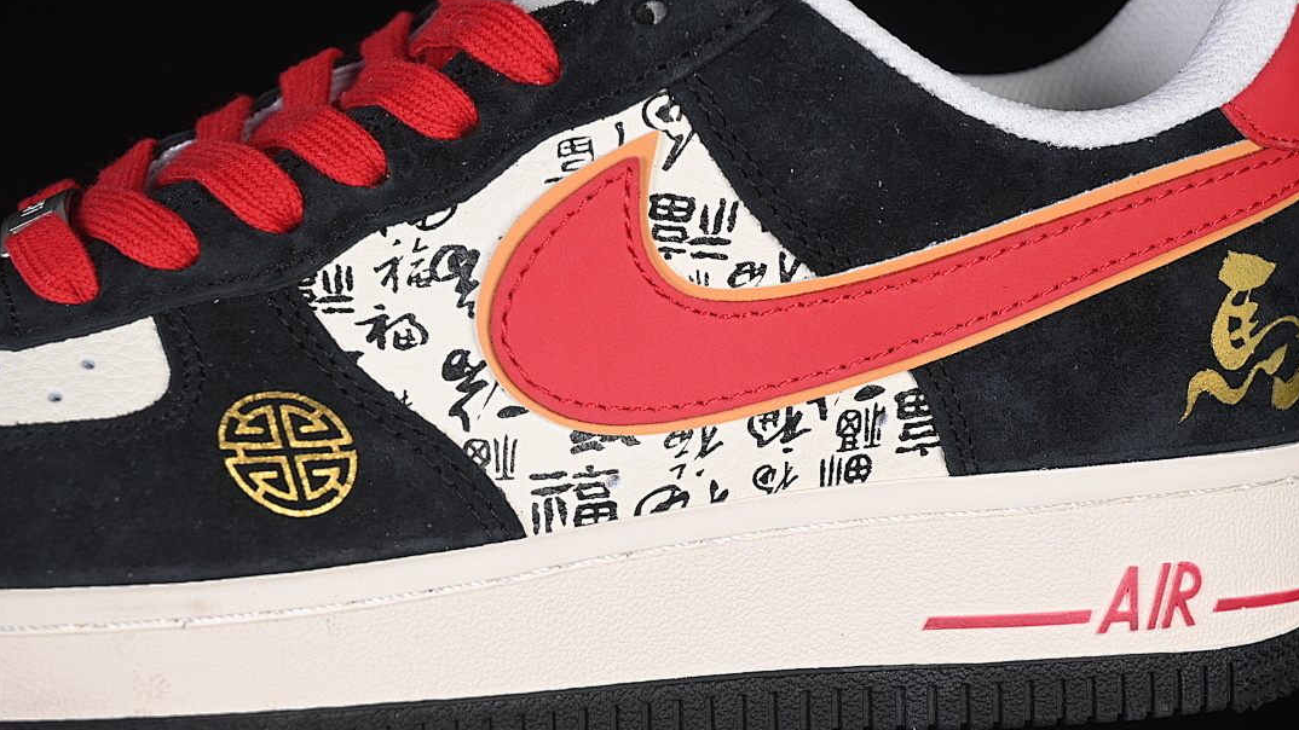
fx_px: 2721
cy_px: 353
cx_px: 651
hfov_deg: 26.9
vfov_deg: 15.3
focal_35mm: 79
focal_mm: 50
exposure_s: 1/60
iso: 160
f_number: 6.3
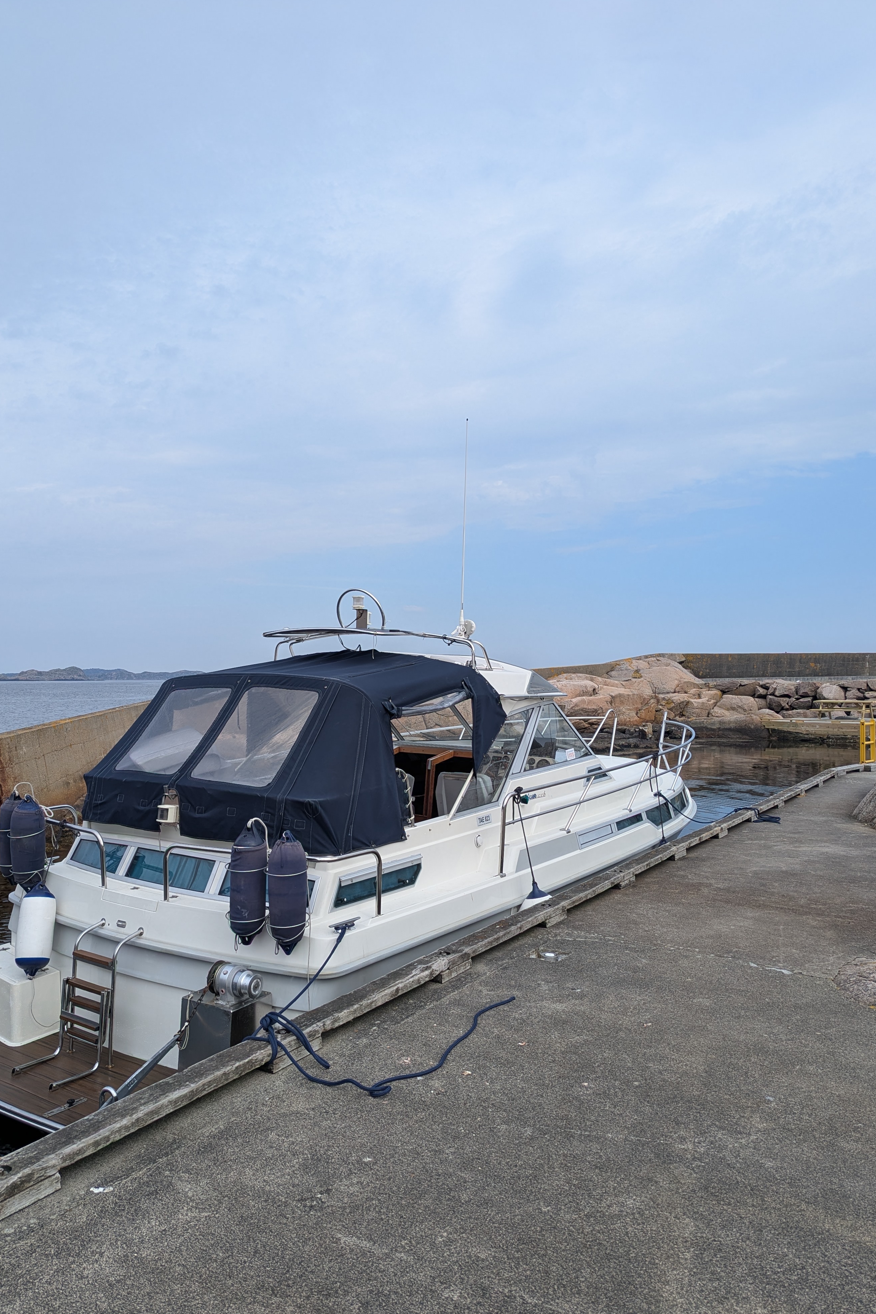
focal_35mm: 26
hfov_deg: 49.4
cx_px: 374
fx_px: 949
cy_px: 679
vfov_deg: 69.4
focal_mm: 6.81
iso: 61
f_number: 1.85
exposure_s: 1/2020
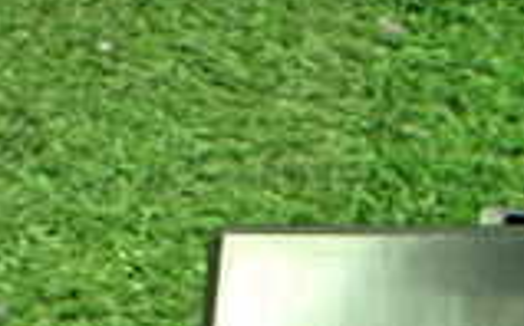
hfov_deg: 16.7
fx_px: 1712
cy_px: 642
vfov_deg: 10.1
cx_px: 616
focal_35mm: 120
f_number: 2.3
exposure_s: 1/30
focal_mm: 5.4
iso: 800
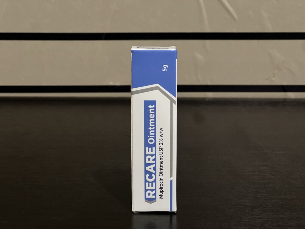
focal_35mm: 77
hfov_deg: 25.3
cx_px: 152
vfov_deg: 19.1
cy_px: 114
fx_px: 678
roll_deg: -0.3
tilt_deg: -11.8
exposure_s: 1/24
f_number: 2.8
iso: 500
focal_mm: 9
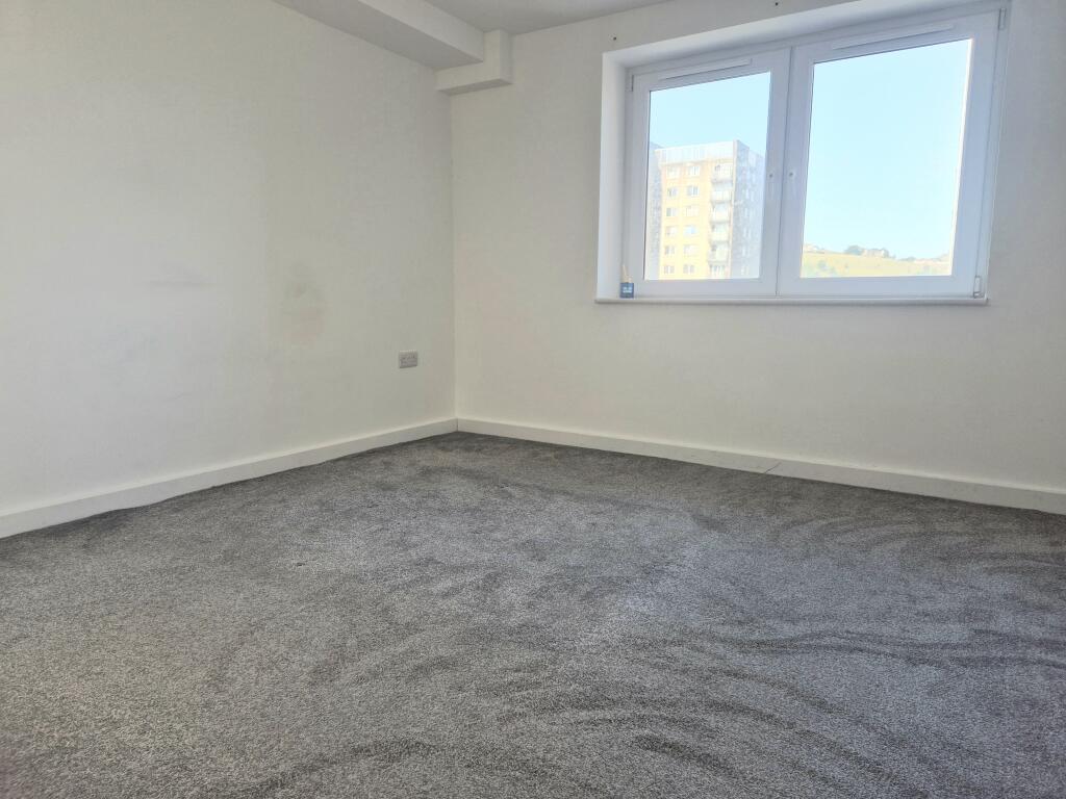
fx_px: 708
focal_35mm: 23
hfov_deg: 73.9
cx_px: 533
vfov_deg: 58.9
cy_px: 400
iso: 25
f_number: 1.8
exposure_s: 1/182
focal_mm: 5.4
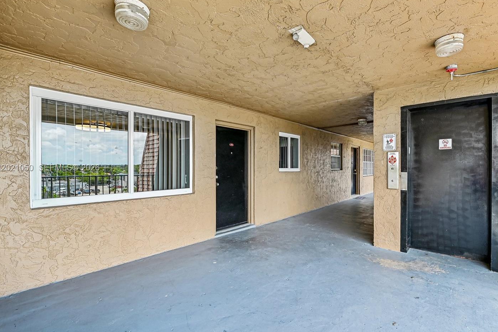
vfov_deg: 73.7
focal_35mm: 16
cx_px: 274
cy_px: 168
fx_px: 221
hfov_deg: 96.4
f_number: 7.1
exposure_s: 1/30
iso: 100
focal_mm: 14
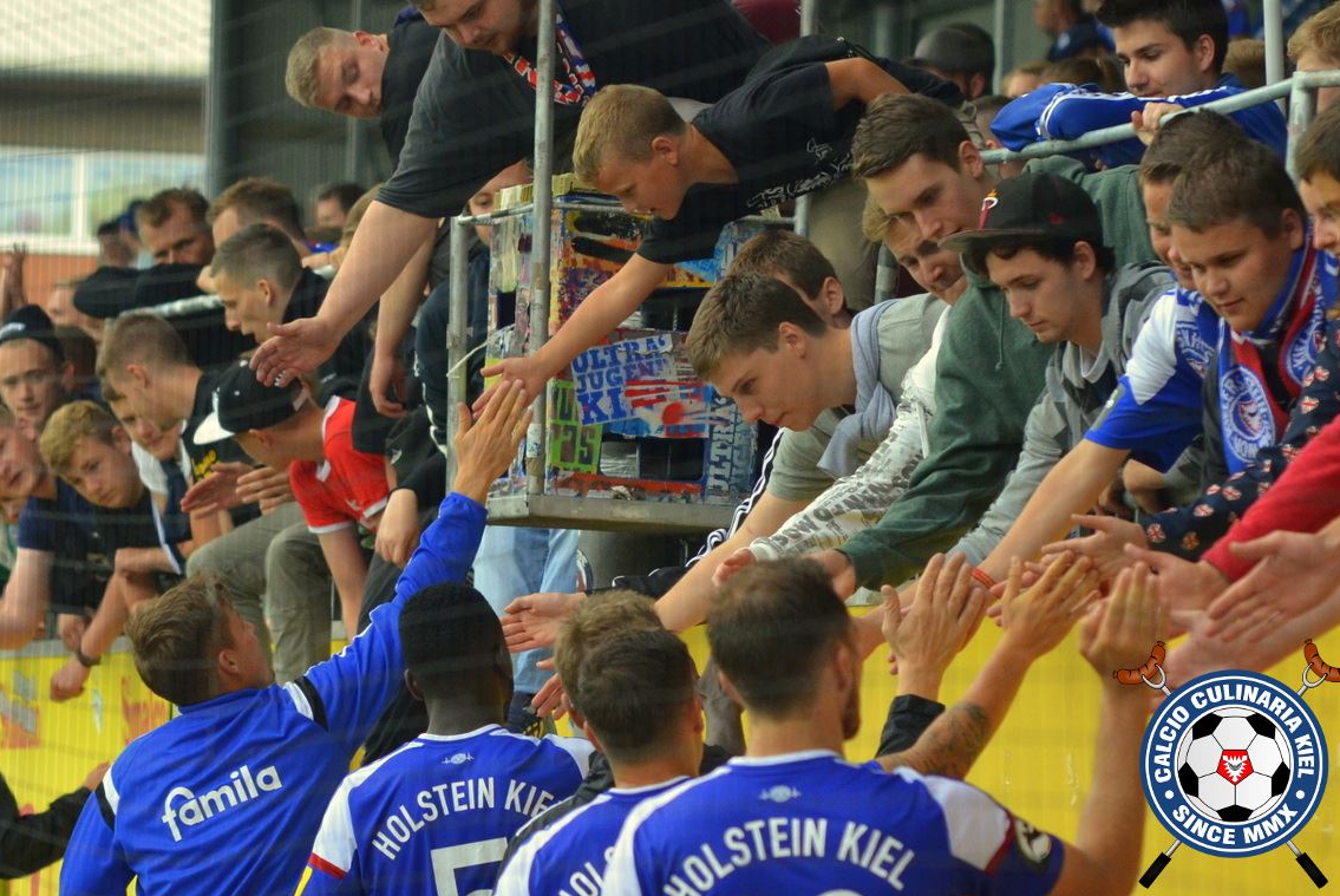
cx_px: 692
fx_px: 6204
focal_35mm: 167
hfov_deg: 12.3
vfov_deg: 8.3
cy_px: 436
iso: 800
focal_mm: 105
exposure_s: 1/1000
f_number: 3.5
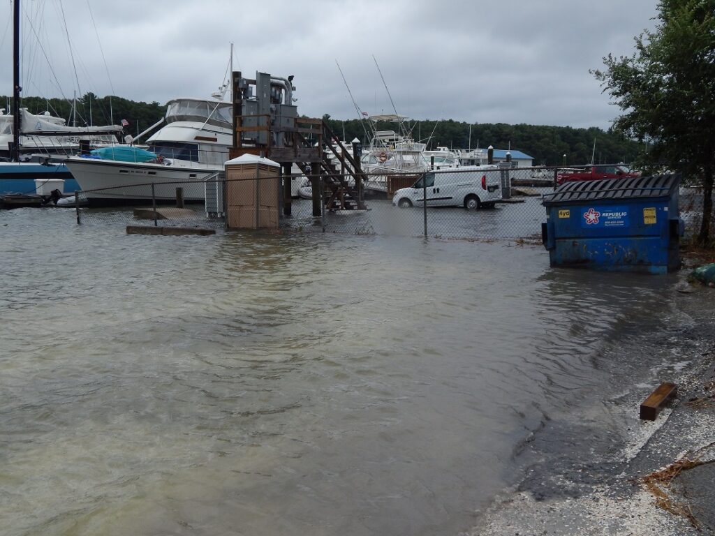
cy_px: 268
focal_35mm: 35
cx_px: 358
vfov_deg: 40.7
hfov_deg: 52.6
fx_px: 723
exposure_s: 1/800
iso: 125
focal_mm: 6.1
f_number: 3.3
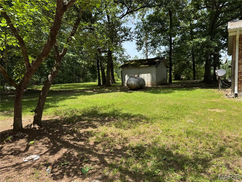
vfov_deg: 56.8
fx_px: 168
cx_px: 121
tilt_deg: -3.9
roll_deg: -0.2
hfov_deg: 71.6
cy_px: 91
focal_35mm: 24
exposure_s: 1/1395
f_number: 1.78
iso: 80
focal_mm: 6.76
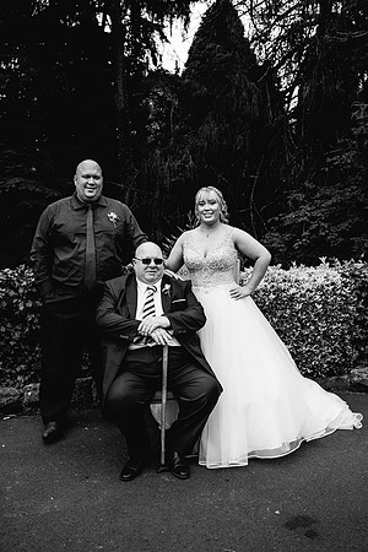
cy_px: 276
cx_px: 184
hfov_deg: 37.9
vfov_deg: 54.4
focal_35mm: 35
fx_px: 537
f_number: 4
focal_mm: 35
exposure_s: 1/500
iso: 125
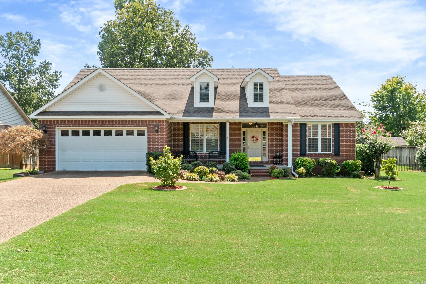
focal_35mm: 27
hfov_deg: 67.4
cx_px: 213
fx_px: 319
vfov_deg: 47.9
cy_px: 142
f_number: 9
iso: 250
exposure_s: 1/80
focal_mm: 18
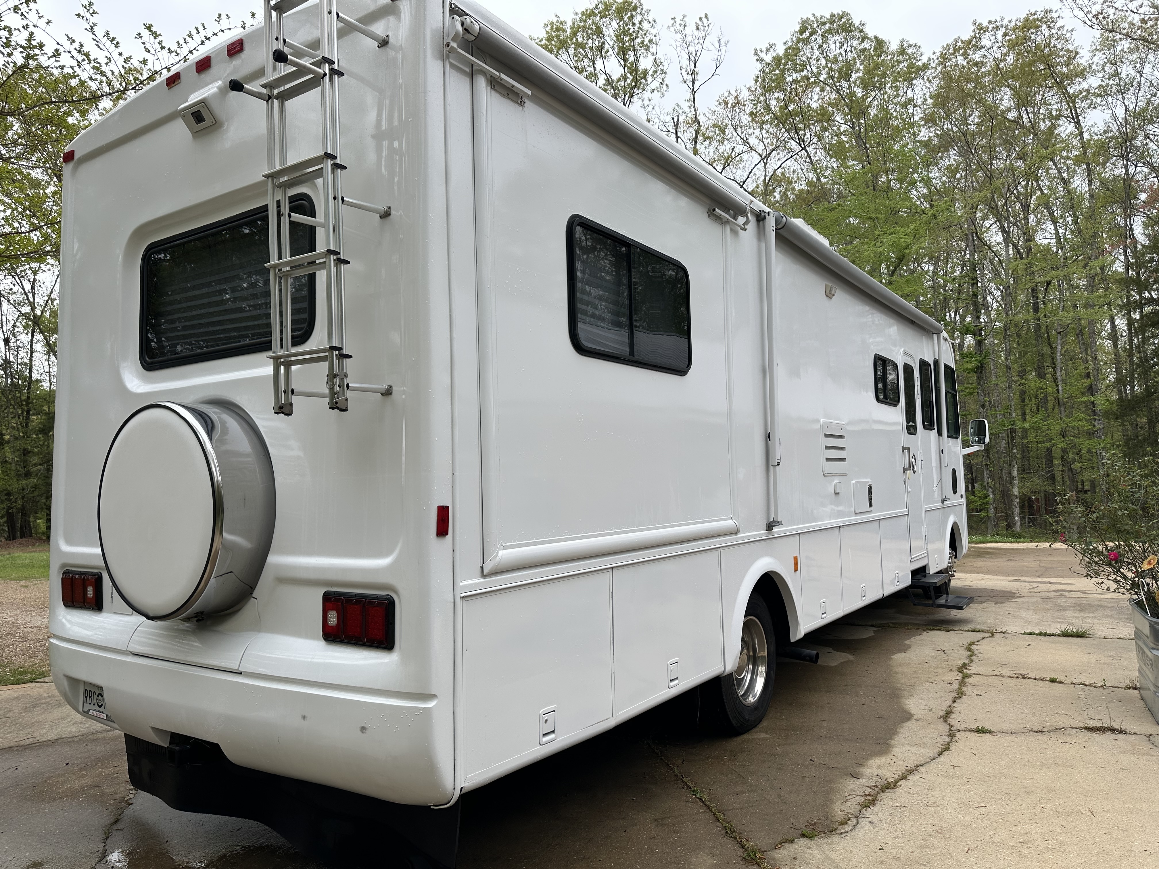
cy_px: 434
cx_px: 580
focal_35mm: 24
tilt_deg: +1.0
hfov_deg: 71.6
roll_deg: +1.8
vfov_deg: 56.8
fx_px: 804
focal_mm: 6.86
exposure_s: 1/894
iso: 80
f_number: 1.78
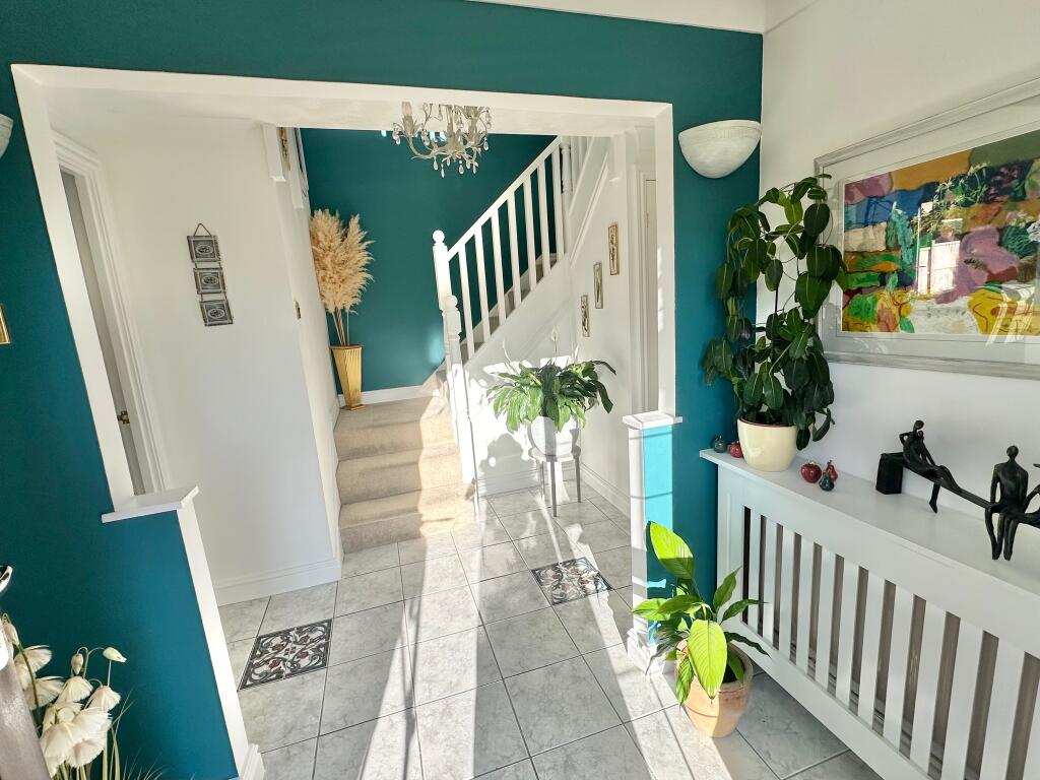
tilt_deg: -11.0
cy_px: 390
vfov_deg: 85.7
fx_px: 421
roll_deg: -1.8
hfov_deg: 102.1
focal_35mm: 14
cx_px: 520
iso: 40
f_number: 2.2
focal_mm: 2.22
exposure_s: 1/622
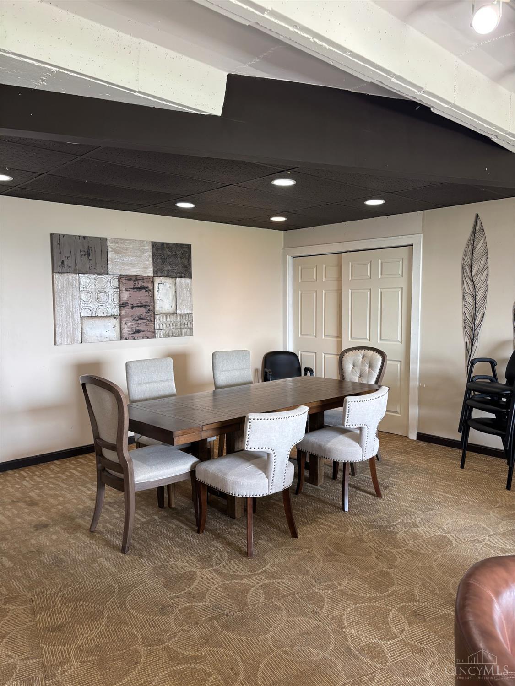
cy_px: 343
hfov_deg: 53.1
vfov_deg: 67.3
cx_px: 258
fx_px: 516
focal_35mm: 26
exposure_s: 1/120
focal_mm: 5.96
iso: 125
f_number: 1.6
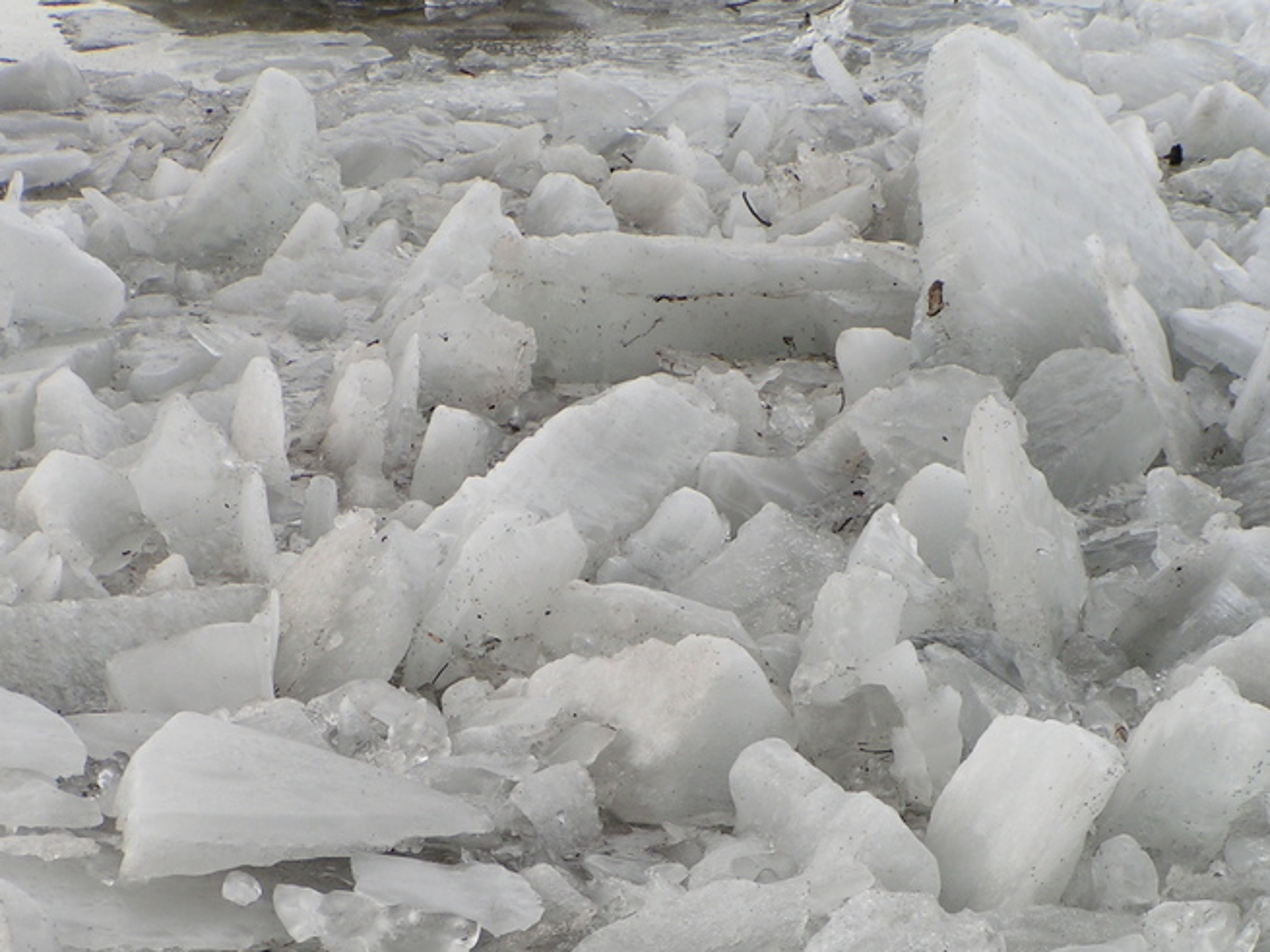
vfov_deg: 7.2
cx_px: 662
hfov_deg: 9.7
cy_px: 589
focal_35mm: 205
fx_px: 7520
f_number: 5
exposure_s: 1/200
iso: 50
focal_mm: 25.1
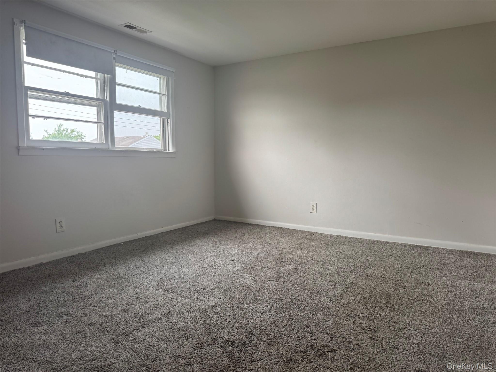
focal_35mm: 24
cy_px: 186
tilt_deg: -5.2
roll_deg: +0.0
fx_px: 344
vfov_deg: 56.8
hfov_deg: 71.6
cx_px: 248
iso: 80
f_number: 1.78
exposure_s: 1/164
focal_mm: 6.76
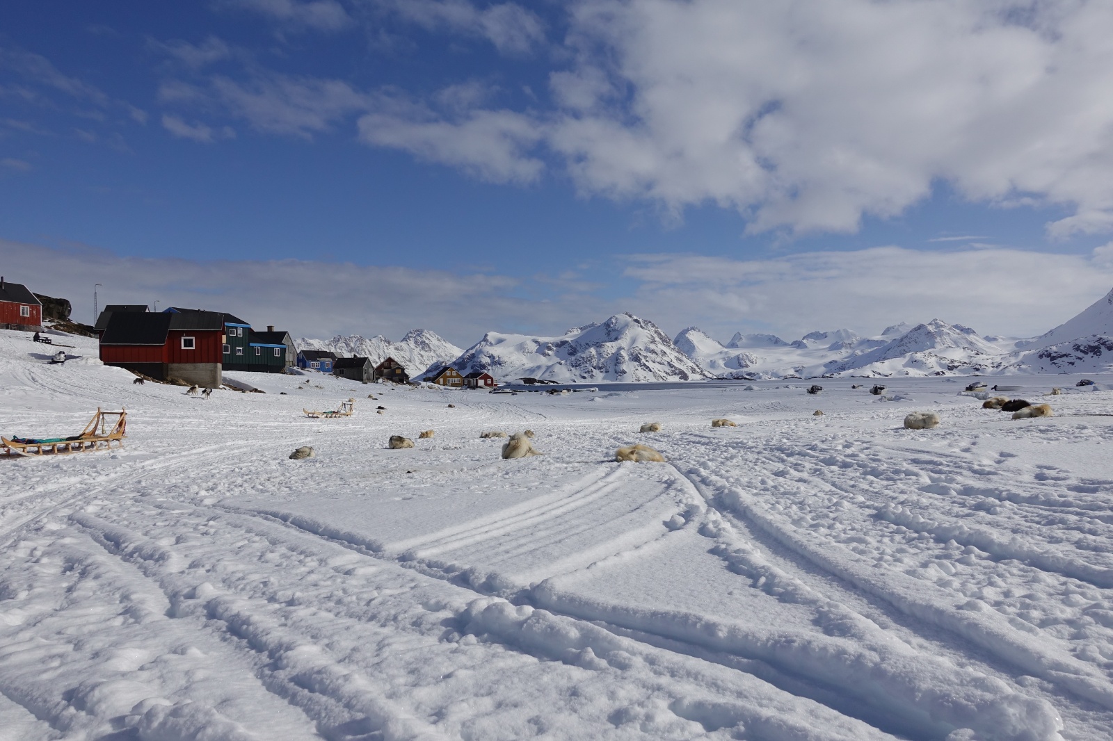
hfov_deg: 73.8
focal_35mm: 24
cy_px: 370
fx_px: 742
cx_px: 556
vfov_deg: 53.1
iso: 125
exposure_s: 1/250
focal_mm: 8.8
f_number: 5.6
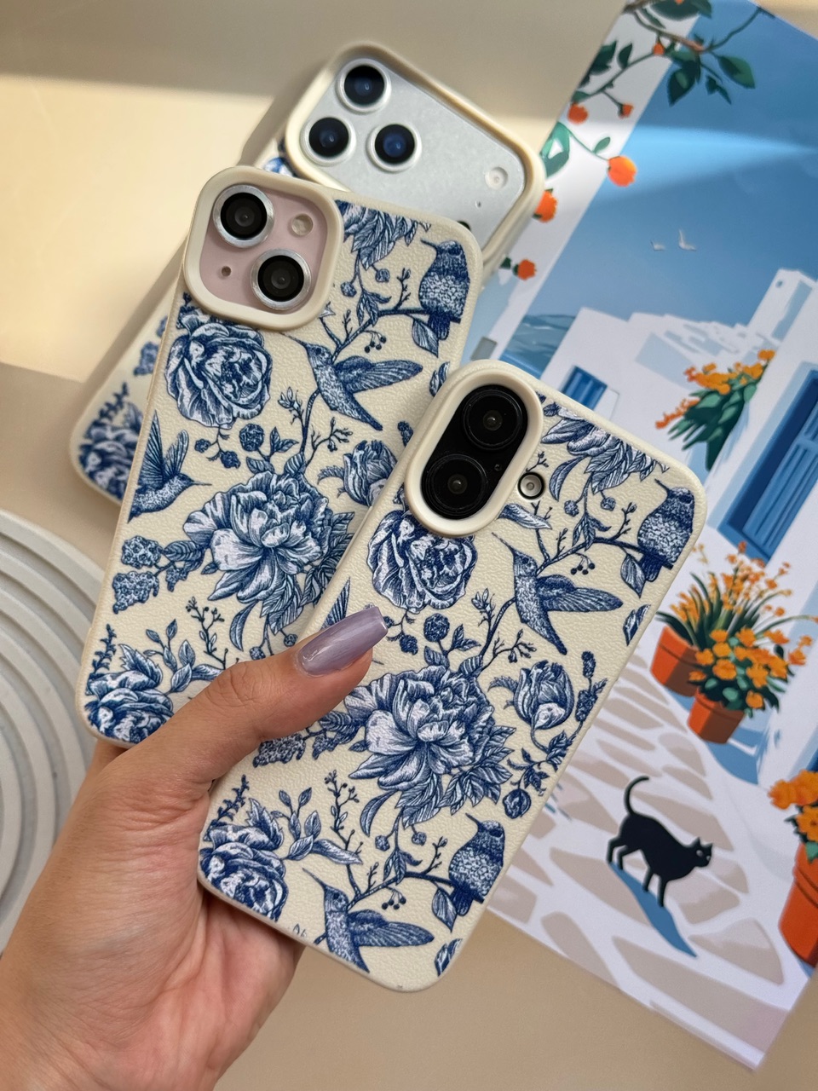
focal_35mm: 48
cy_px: 546
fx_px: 1512
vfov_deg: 39.7
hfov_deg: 30.3
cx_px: 409
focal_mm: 6.76
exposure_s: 1/1715
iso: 100
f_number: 1.78
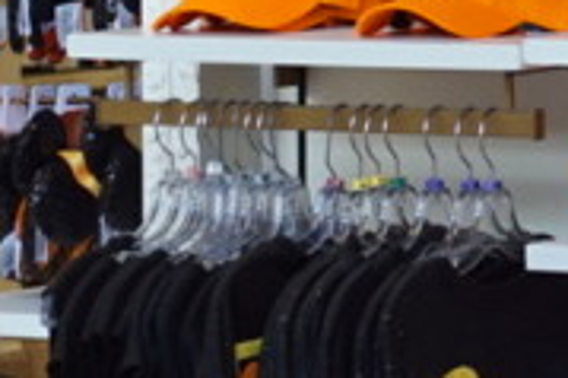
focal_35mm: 336
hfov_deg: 5.9
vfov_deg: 4.0
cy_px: -473
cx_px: 1393
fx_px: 5296
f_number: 4
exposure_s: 1/160
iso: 1000
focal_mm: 50
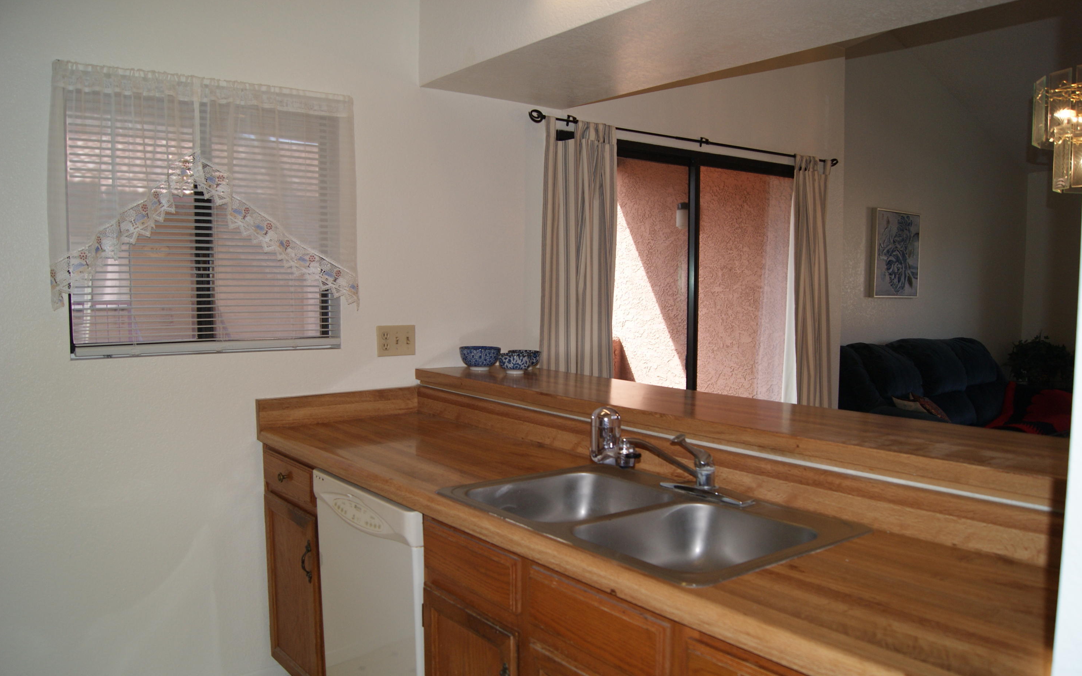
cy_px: 358
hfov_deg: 66.5
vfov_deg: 44.5
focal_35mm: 28
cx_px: 542
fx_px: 826
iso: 250
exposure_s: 1/160
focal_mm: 18
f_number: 4
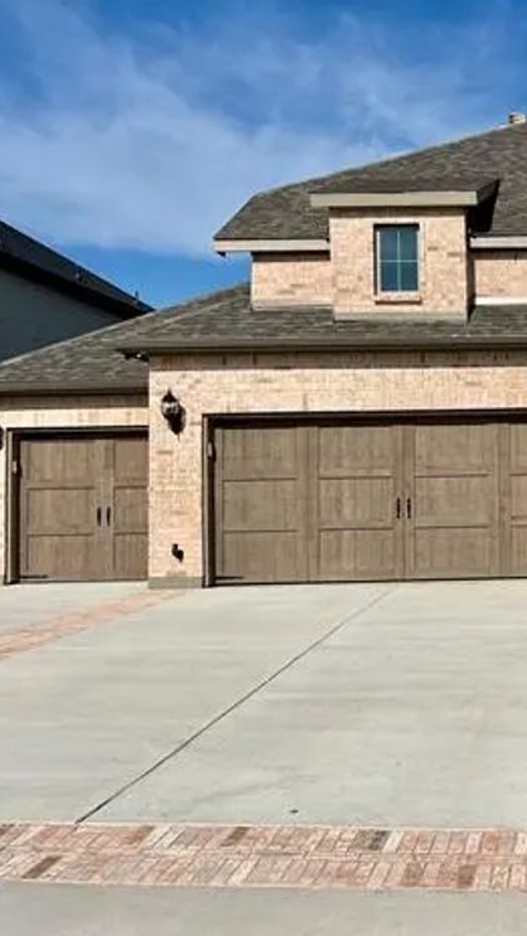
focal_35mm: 39
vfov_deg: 51.6
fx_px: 969
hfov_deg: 27.9
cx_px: 572
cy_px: 460
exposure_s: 1/9434
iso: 50
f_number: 1.5
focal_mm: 5.7
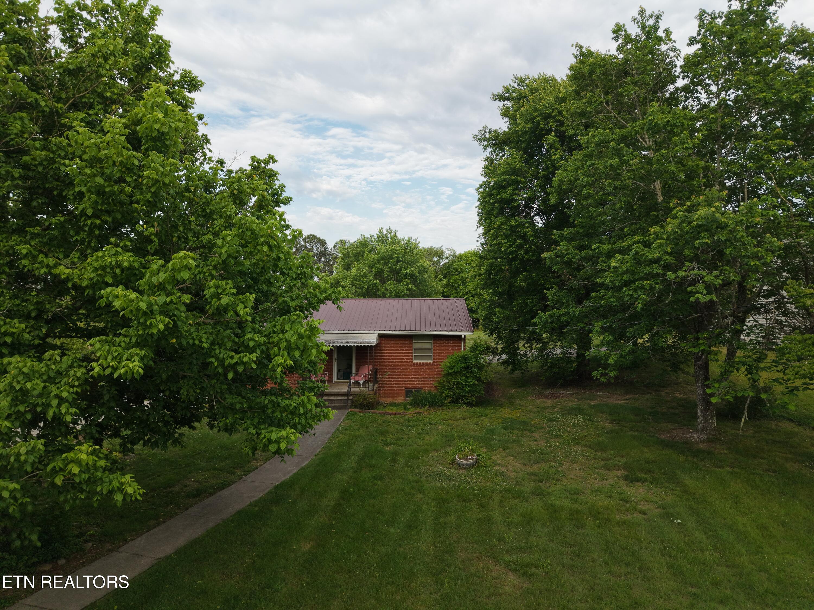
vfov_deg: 56.8
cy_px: 305
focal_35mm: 24
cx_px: 407
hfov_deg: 71.6
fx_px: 564
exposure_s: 1/180
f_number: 1.8
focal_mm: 8.67
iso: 210
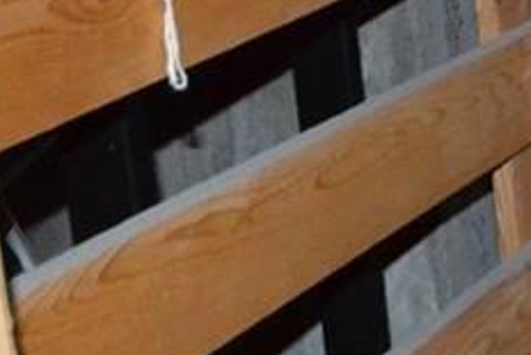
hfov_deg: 16.4
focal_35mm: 119
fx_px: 1752
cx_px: 666
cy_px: -5
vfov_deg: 11.4
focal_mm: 11.5
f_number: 4.2
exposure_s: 1/60
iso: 3200
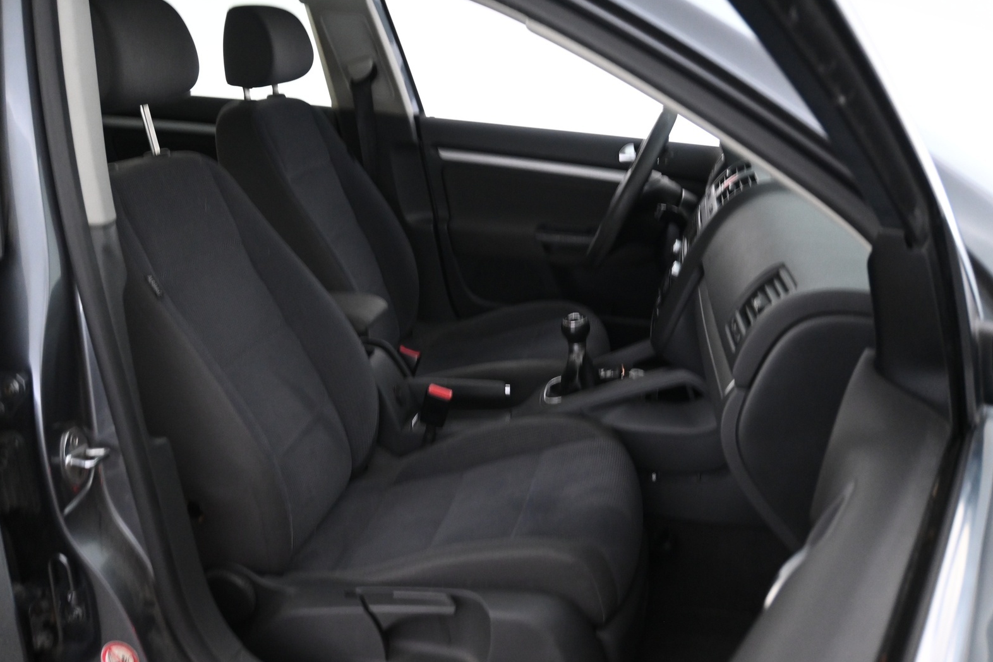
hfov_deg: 54.7
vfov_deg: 38.1
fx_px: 959
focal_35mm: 35
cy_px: 335
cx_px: 497
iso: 2500
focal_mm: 22.5
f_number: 4
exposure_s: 1/40
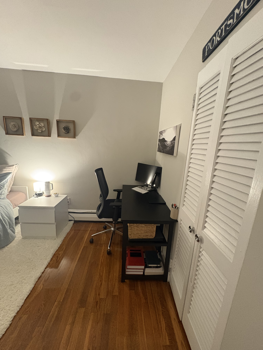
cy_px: 175
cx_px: 132
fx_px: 142
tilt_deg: -11.9
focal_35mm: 14
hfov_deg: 85.7
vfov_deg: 102.1
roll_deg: -4.0
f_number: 2.2
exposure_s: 1/40
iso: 1000
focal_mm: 2.22
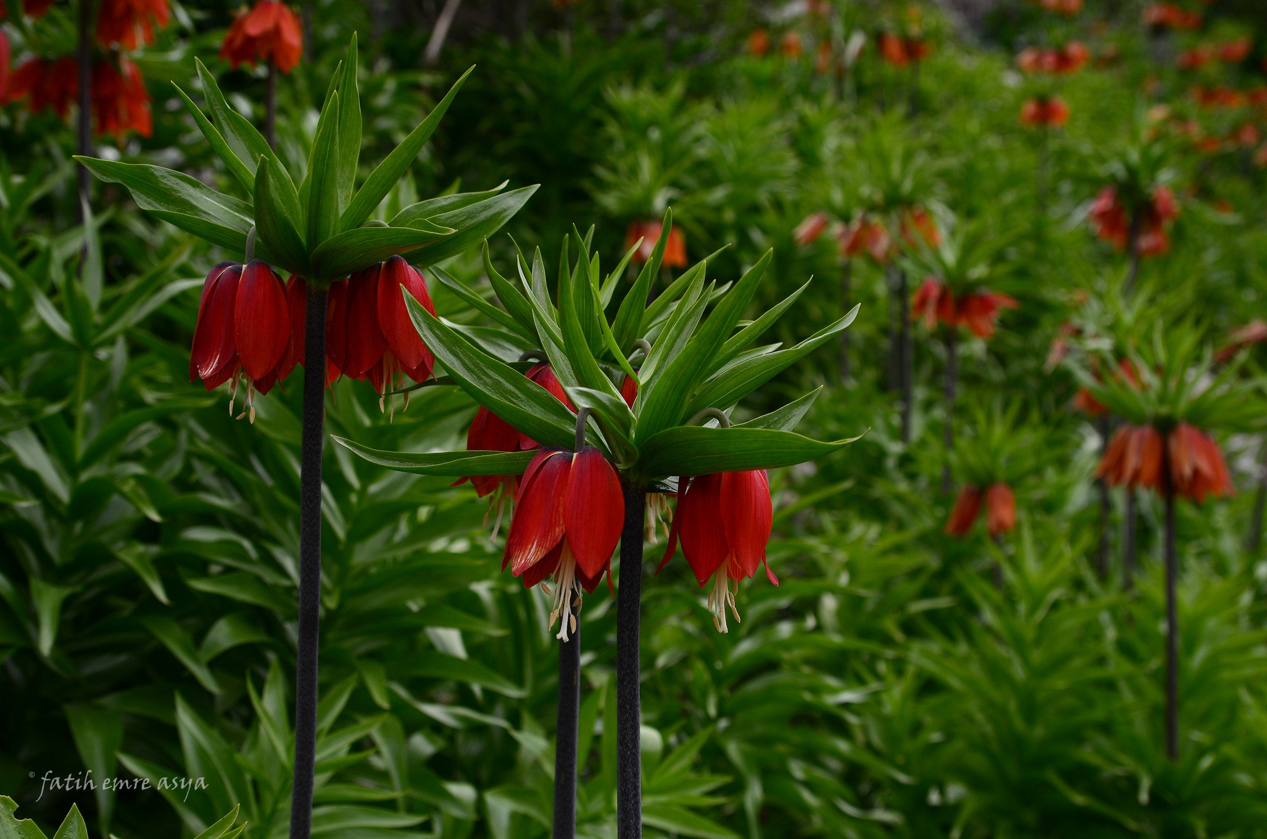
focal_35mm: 69
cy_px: 420
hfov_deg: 29.3
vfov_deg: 19.7
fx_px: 2424
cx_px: 634
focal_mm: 46
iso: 100
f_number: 6.3
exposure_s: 1/250
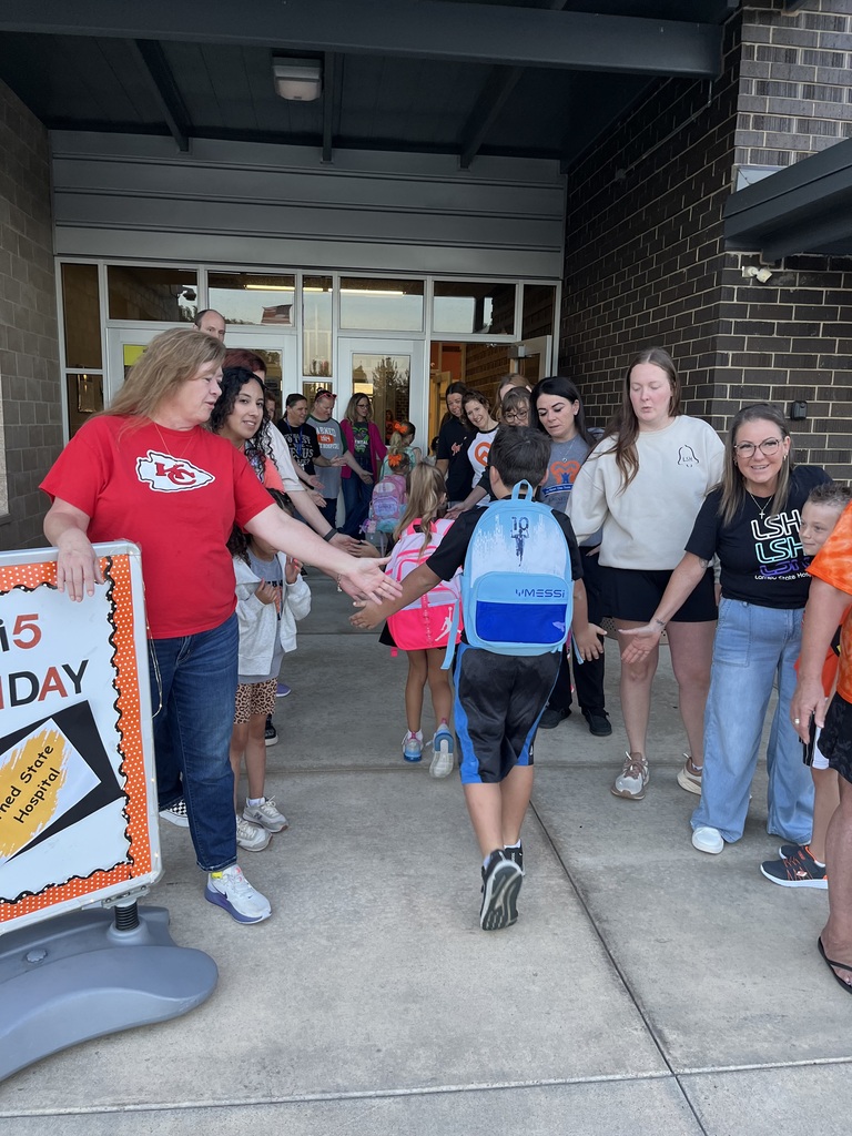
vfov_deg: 67.3
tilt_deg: -8.3
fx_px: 853
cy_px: 568
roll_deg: -1.0
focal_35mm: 26
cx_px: 426
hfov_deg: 53.1
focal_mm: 5.1
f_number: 1.6
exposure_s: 1/122
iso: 100
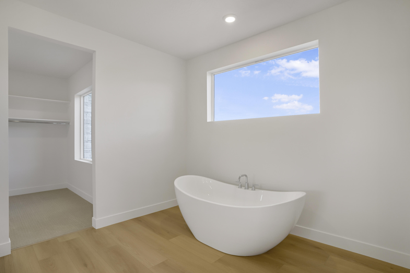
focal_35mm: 17
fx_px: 194
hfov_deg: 93.3
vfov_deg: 70.4
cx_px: 205
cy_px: 136
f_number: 9
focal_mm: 17
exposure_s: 1/50
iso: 250
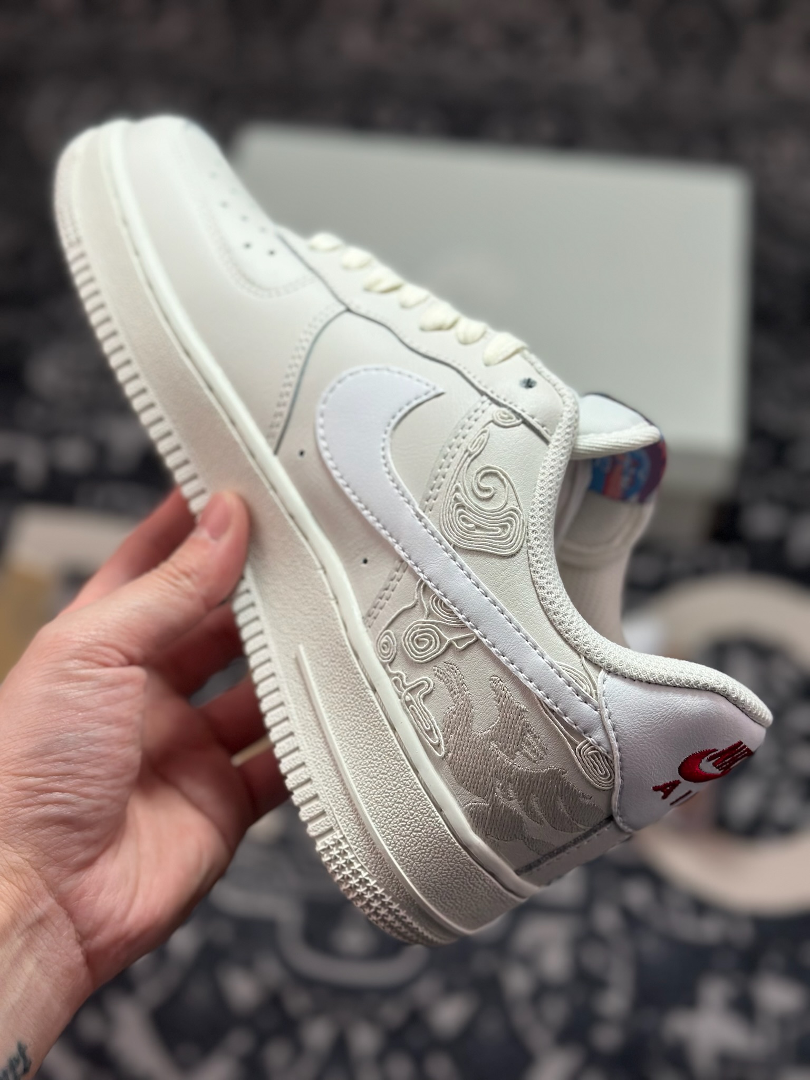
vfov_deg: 39.7
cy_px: 540
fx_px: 1498
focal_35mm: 48
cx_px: 405
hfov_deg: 30.3
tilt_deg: -56.3
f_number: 1.78
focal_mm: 6.86
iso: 80
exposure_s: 1/1815
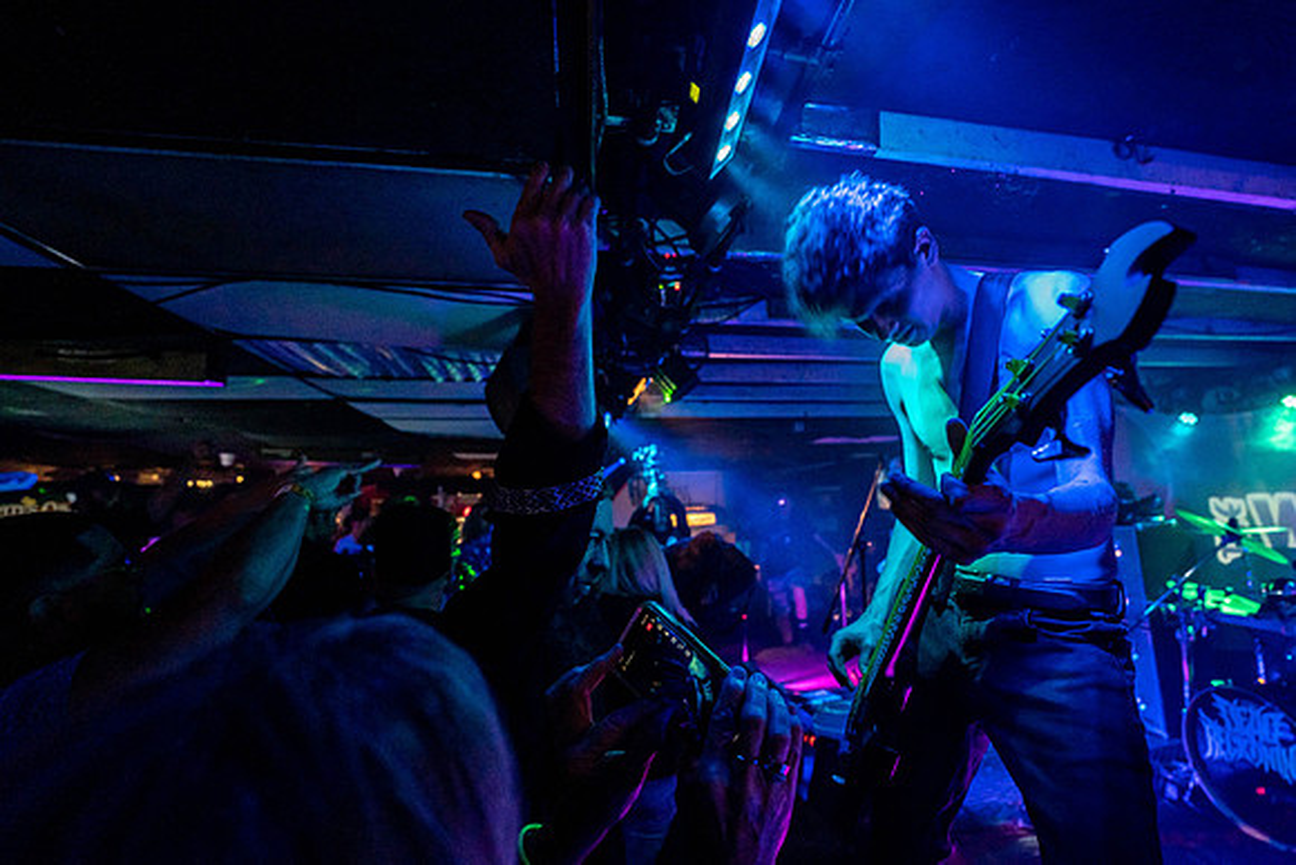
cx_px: 715
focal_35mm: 16
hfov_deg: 96.7
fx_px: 573
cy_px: 402
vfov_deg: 73.9
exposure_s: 1/200
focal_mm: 14
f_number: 2.8
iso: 3200
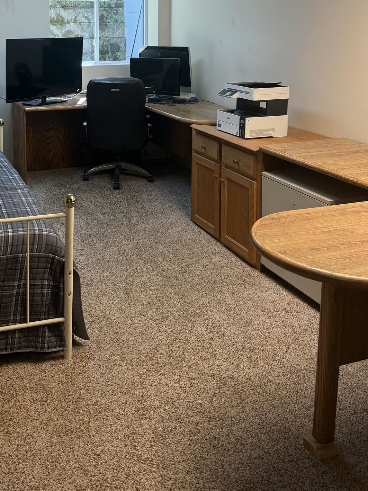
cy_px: 99
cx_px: 100
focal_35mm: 39
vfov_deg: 45.5
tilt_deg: -7.6
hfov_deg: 36.1
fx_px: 553
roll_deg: -0.3
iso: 200
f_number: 1.78
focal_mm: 6.76
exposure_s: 1/152
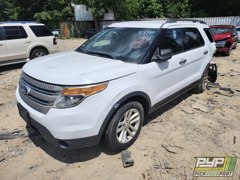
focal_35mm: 23
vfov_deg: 58.9
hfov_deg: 73.9
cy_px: 90
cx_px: 120
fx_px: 159
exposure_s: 1/3935
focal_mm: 5.54
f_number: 1.8
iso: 25
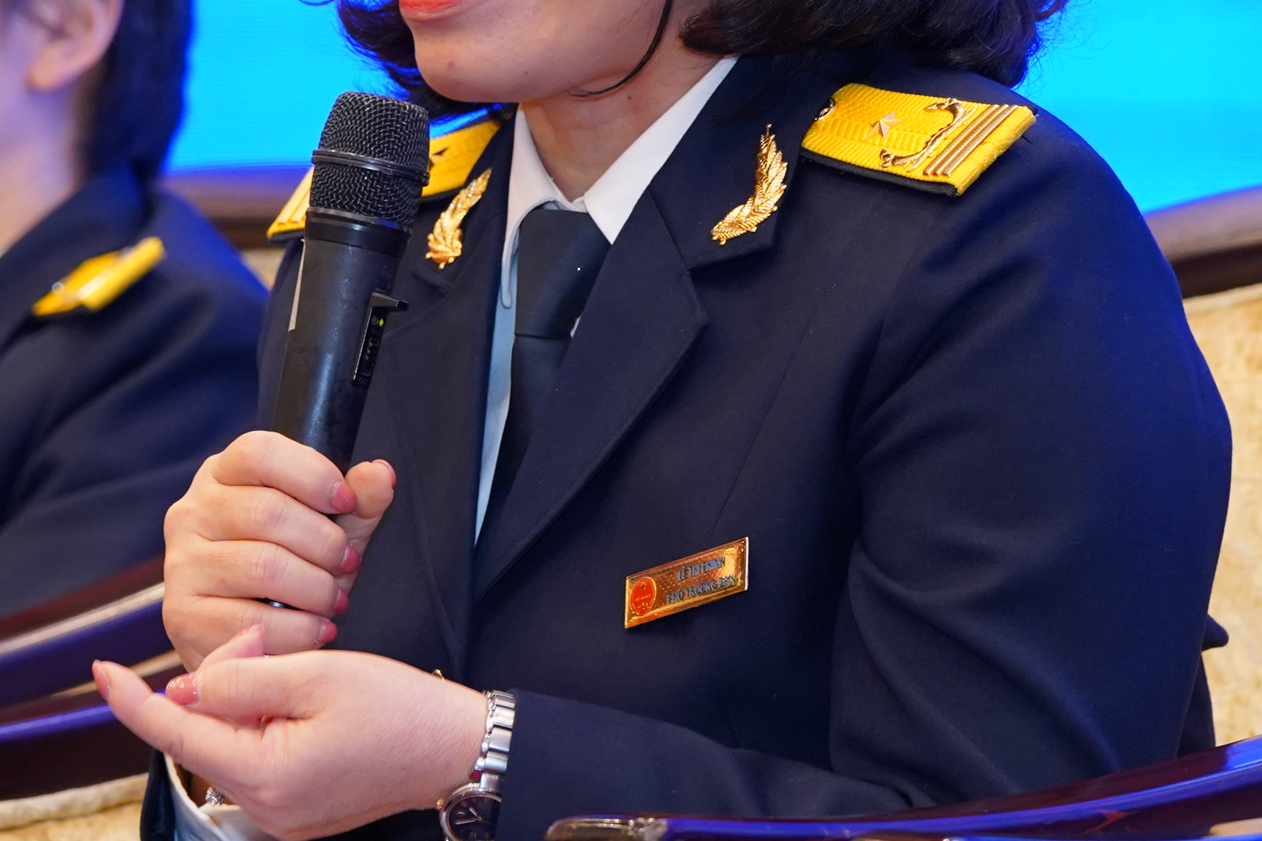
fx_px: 13636
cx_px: 249
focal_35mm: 389
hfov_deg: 5.3
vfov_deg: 3.5
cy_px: 191
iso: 2000
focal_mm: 141
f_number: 4
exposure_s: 1/160
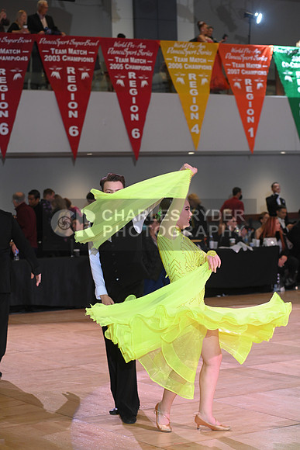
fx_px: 1074
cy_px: 225
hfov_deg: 15.9
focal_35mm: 86
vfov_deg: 23.6
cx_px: 150
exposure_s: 1/200
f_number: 4.5
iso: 1600
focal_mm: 86
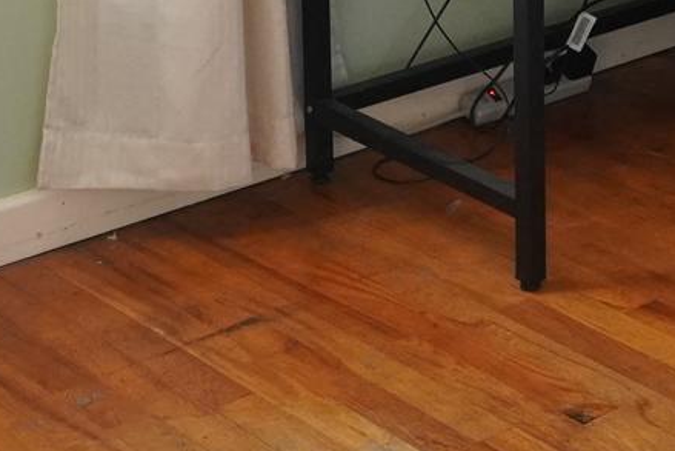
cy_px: -432
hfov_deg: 15.4
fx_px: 2363
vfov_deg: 10.1
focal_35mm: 126
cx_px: 889
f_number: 4
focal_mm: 18
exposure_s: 1/160
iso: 1600
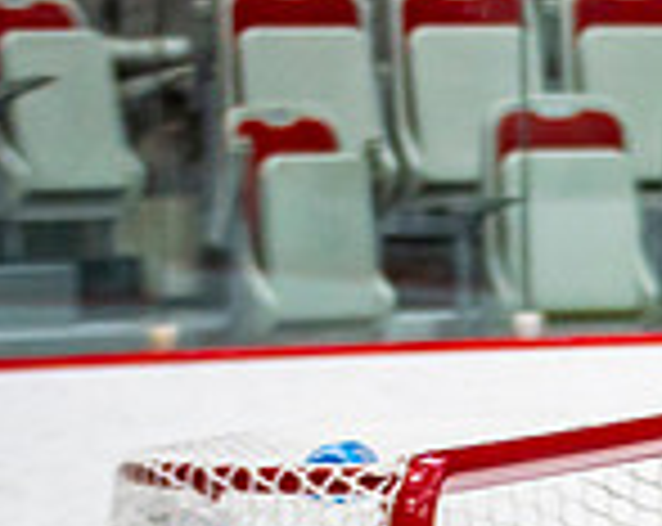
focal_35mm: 579
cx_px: 1851
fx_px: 11322
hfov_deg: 3.3
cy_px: 980
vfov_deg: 2.7
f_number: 2.8
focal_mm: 102
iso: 640
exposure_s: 1/640
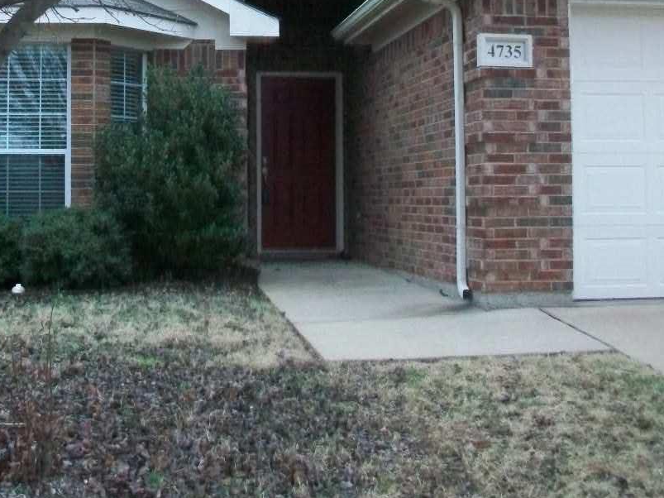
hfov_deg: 37.2
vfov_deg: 28.4
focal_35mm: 51
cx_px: 243
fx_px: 978
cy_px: 163
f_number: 2.8
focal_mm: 5.7
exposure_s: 1/500
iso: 376
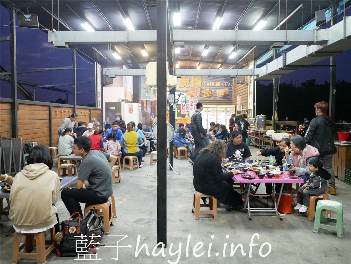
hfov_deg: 60.0
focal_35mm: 30
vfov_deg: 46.8
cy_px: 132
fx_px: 304
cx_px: 176
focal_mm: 15
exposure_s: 1/60
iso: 1600
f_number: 1.7
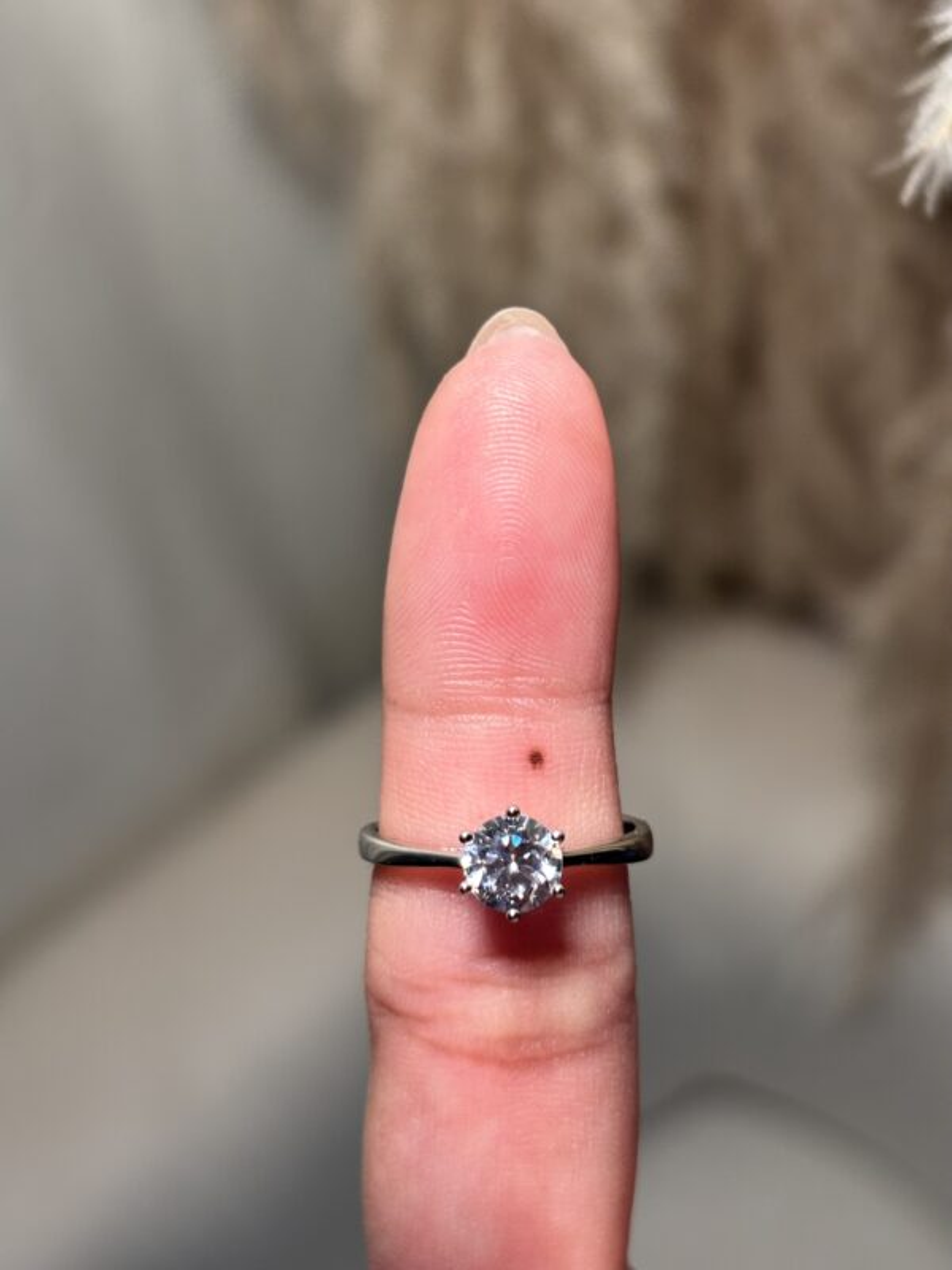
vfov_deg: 36.8
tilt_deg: -54.3
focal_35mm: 52
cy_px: 635
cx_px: 476
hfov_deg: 28.0
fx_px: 1907
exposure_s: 1/60
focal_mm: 5.96
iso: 64
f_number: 1.6
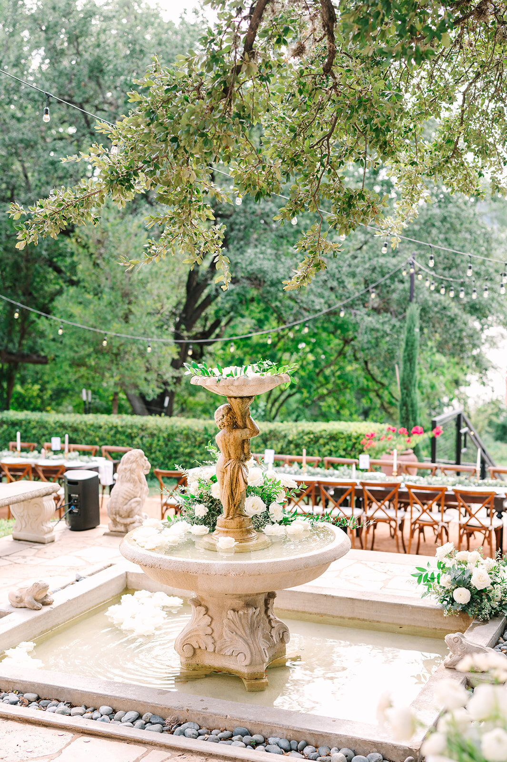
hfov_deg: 27.0
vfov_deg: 39.6
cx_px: 254
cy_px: 381
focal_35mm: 50
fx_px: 1057
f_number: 2.5
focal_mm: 50
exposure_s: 1/1250
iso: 400
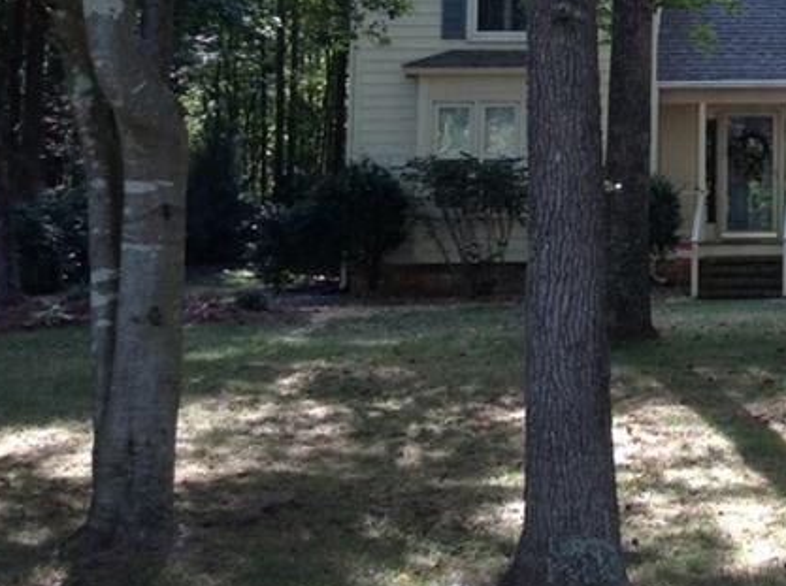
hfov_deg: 21.2
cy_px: 21
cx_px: 942
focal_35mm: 86
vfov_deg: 16.8
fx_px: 1949
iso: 50
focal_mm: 4.28
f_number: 2.4
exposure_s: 1/135
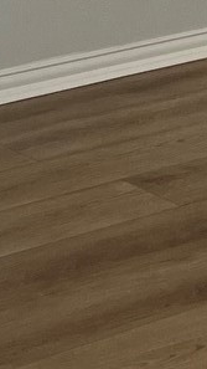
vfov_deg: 10.9
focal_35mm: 195
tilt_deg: -11.9
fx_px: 1903
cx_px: 309
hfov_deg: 6.2
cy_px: -48
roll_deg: -0.8
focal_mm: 5.7
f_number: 1.5
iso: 100
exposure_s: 1/121
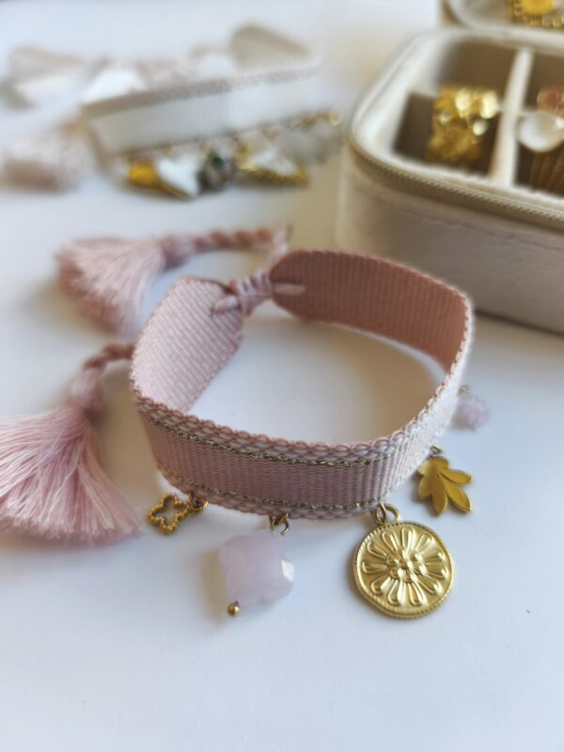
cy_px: 376
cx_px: 282
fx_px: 500
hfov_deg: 58.9
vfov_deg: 73.9
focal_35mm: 23
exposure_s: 1/100
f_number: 1.65
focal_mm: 6.18
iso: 320
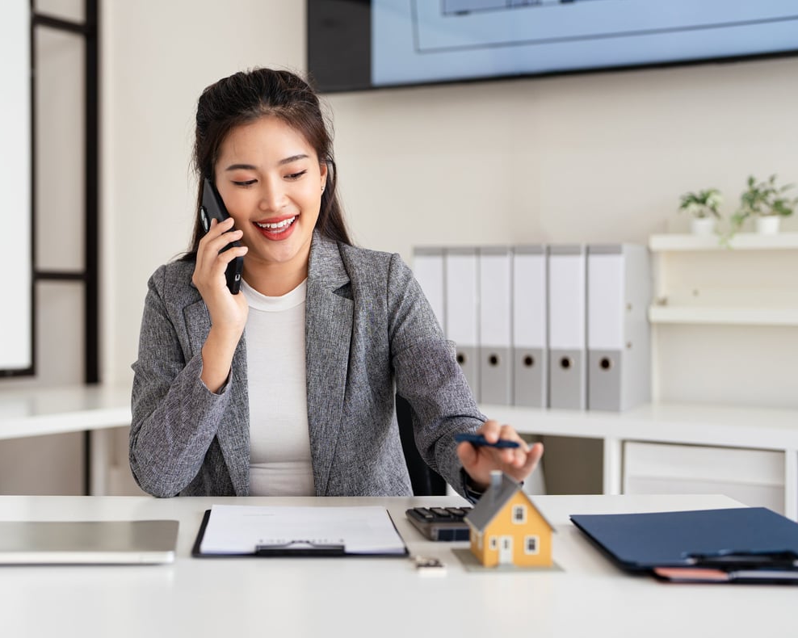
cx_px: 327
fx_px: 1346
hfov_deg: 32.9
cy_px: 322
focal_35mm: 57
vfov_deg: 26.7
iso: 160
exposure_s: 1/250
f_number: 2
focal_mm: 50
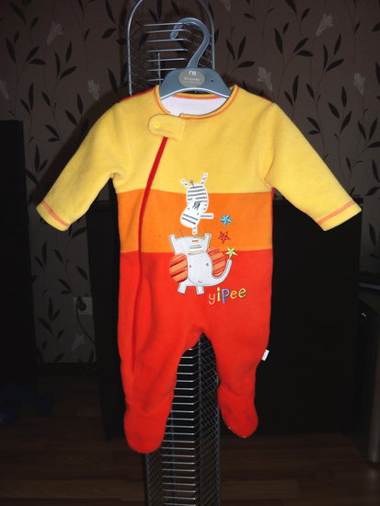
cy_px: 253
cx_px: 190
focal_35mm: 25
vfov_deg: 69.4
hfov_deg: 54.9
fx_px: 366
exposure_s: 1/30
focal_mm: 4.1
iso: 100
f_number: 3.3
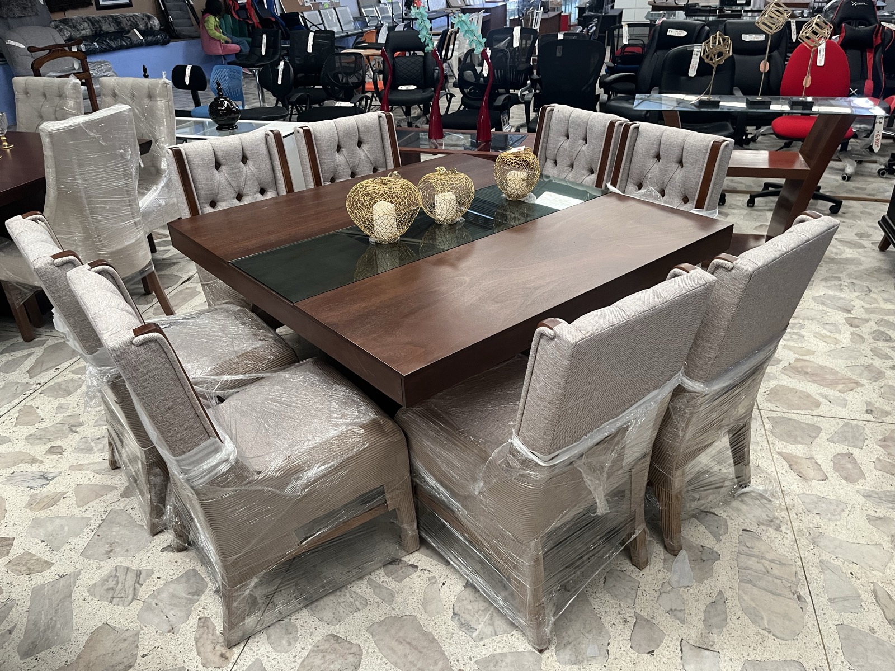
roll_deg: +2.4
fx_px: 672
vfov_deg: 53.1
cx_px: 448
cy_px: 336
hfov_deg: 67.3
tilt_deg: -31.9
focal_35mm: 26
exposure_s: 1/60
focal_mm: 5.1
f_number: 1.6
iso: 200
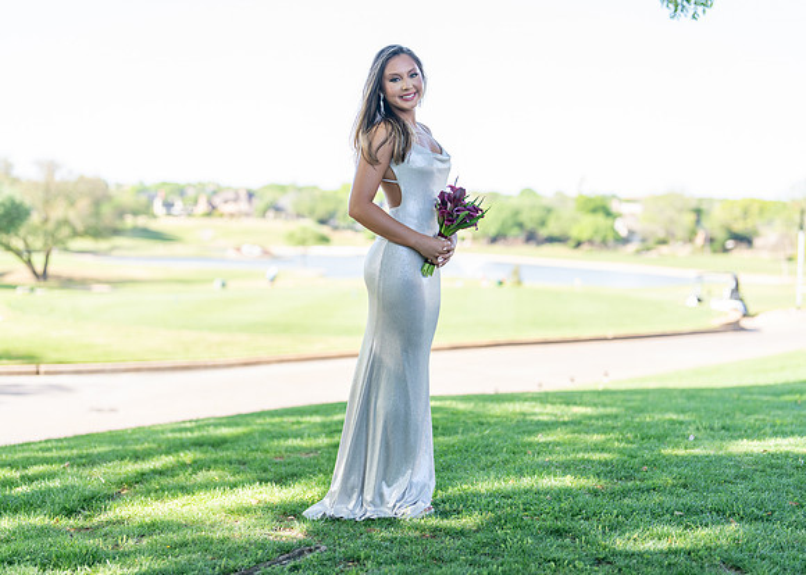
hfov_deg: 37.0
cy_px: 288
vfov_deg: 26.9
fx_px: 1204
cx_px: 403
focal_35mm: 53
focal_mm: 50
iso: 160
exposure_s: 1/1000
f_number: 1.6
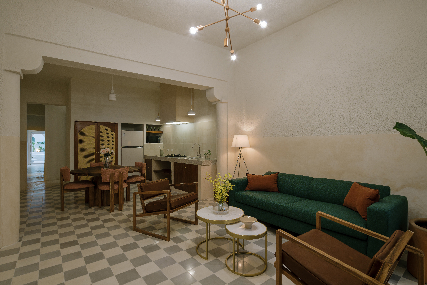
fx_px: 202
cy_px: 142
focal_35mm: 17
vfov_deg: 70.4
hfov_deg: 93.3
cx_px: 214
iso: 400
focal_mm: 17
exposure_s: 1/13
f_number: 8
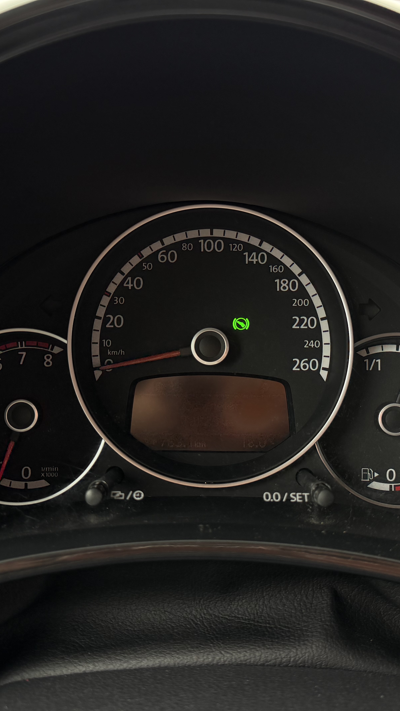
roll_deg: -1.4
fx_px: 660
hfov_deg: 33.7
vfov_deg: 56.6
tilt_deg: -19.4
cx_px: 222
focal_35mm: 35
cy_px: 357
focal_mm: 6.76
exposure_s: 1/137
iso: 200
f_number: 1.78
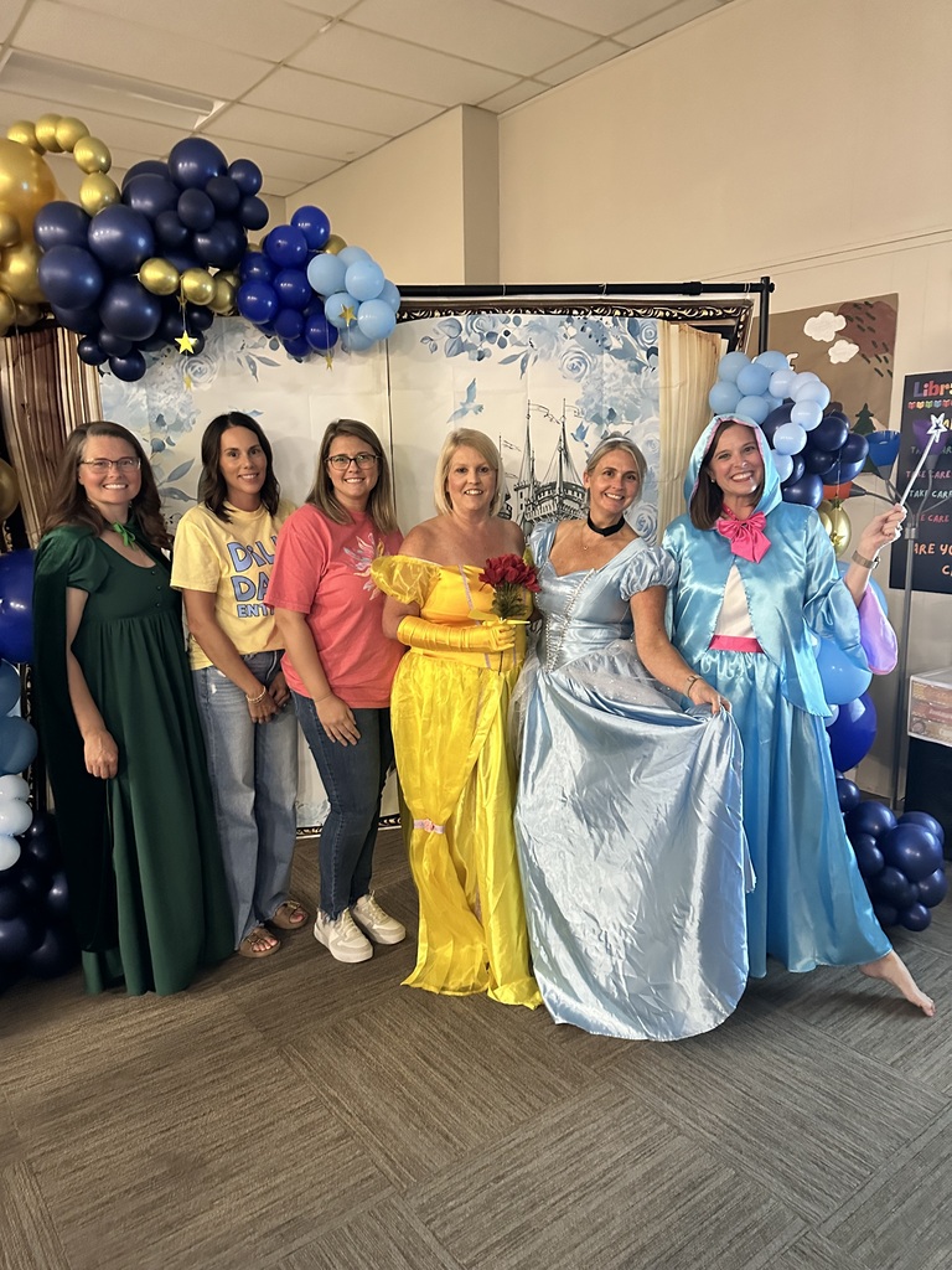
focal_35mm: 24
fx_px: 880
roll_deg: +0.2
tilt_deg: -12.3
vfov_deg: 71.6
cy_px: 635
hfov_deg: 56.8
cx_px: 476
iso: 800
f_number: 1.78
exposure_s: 1/30
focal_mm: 6.86
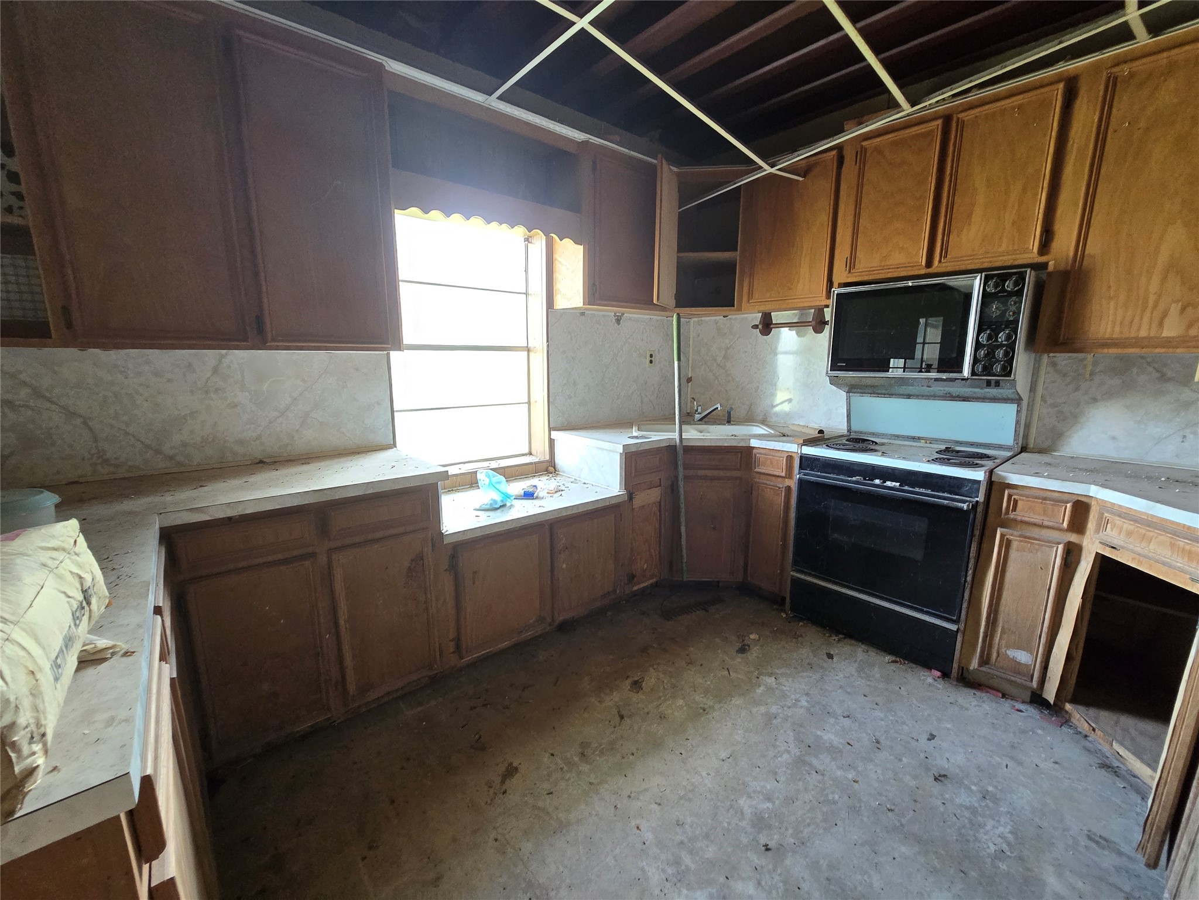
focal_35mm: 13
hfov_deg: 106.2
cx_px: 600
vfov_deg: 89.9
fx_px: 450
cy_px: 450
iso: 500
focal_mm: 2.2
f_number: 2.2
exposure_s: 1/60
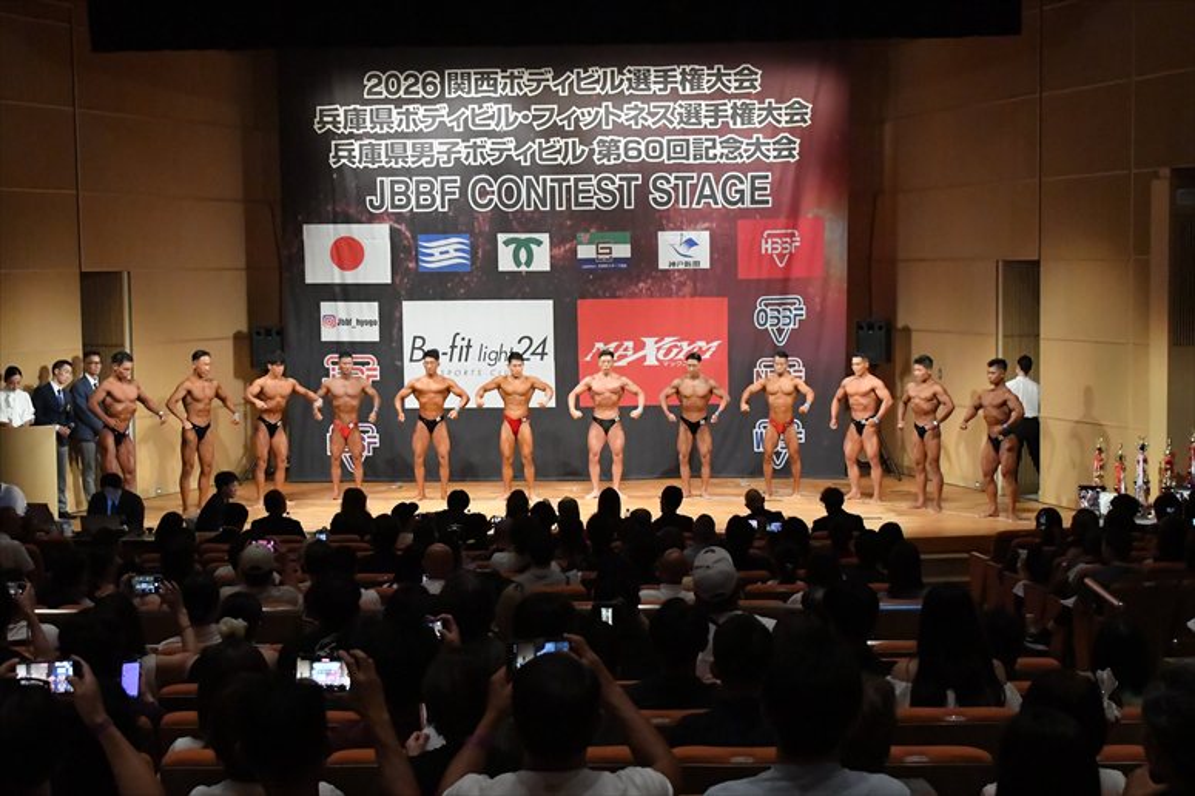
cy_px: 398
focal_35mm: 60
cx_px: 598
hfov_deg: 33.4
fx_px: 1991
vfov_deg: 22.6
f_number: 5.6
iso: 11400
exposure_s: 1/400
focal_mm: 40
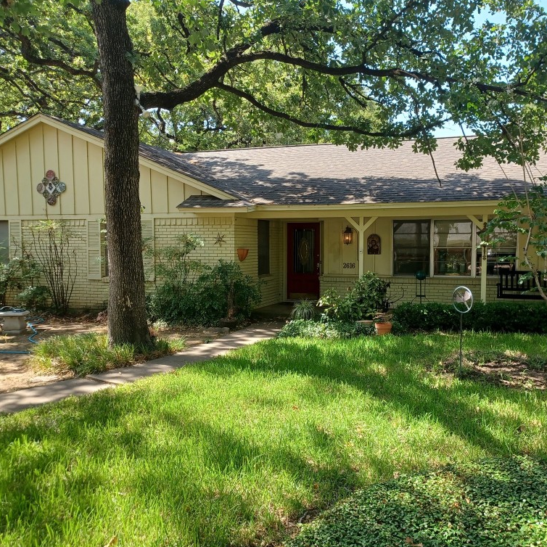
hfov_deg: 53.8
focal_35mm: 30
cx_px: 321
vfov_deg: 54.0
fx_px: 536
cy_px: 272
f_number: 1.8
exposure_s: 1/100
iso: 40
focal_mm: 4.6
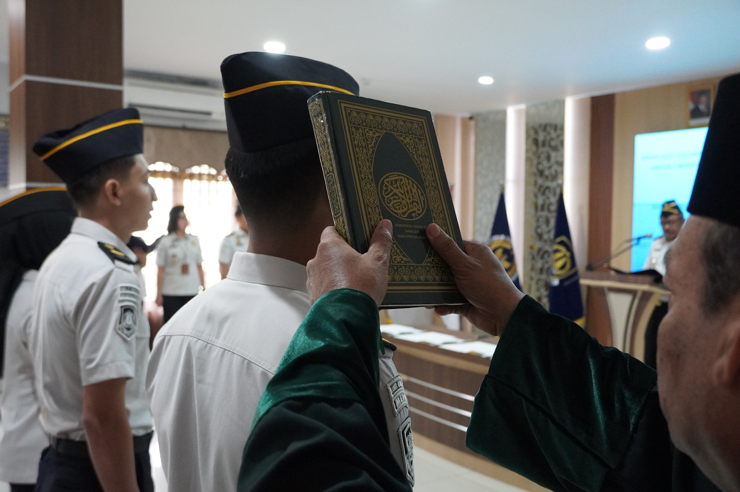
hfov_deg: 53.2
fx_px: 739
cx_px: 370
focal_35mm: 36
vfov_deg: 36.8
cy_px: 246
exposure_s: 1/160
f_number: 4
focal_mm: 24
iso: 6400
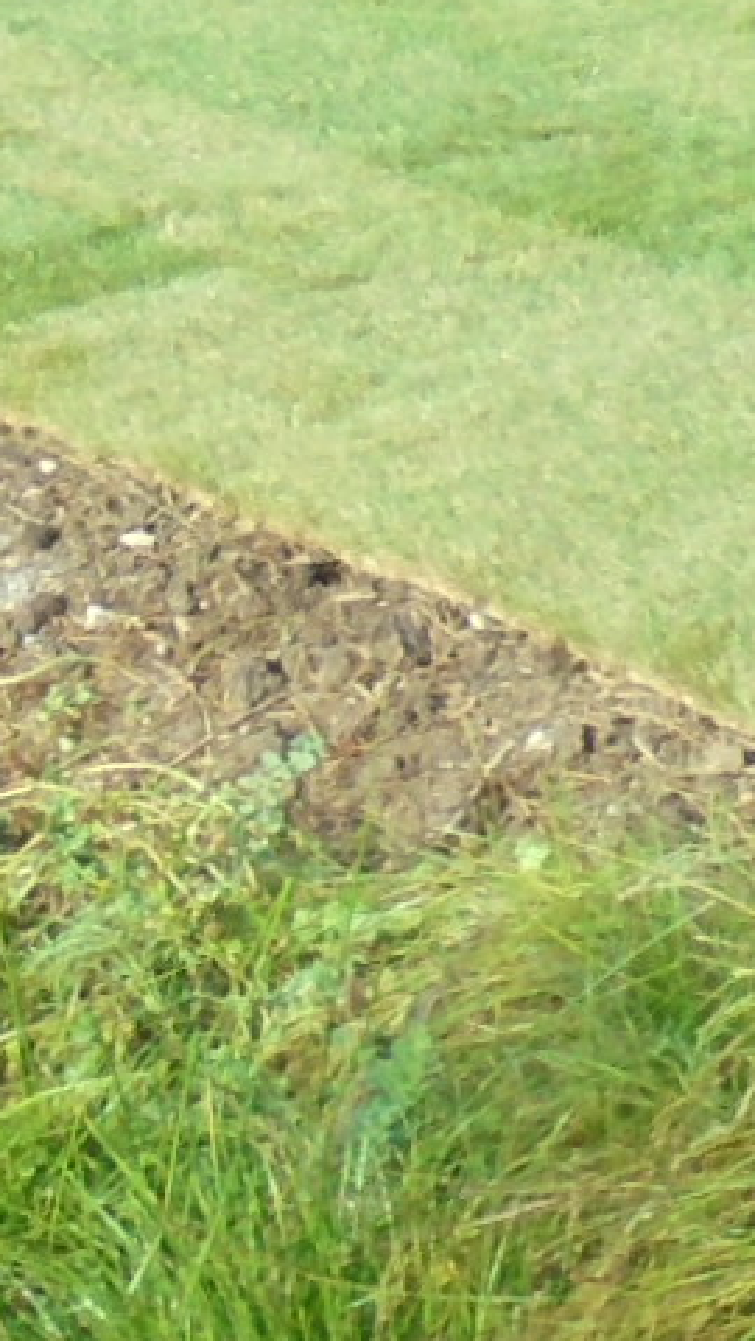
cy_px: -673
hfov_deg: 7.8
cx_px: -358
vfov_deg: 13.3
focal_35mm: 153
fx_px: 5445
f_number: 3.5
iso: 100
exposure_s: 1/200
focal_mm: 4.6
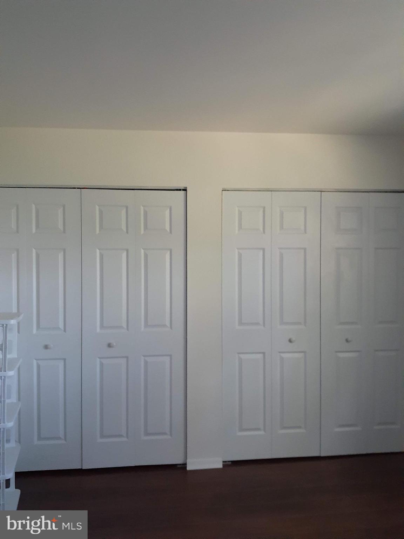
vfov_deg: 65.3
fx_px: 420
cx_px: 202
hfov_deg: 51.4
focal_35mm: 27
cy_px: 270
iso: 400
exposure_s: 1/24
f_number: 1.9
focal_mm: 3.6
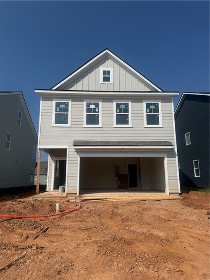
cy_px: 140
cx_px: 105
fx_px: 194
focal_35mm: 24
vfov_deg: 71.6
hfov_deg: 56.8
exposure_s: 1/11905
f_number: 1.78
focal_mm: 6.76
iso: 80
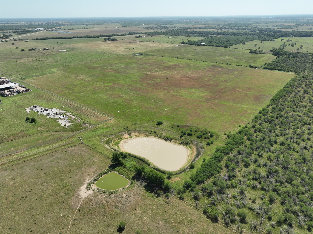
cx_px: 156
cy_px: 117
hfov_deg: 71.6
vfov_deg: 56.8
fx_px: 217
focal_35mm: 24
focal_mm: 12.29
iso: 140
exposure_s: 1/2000
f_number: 2.8
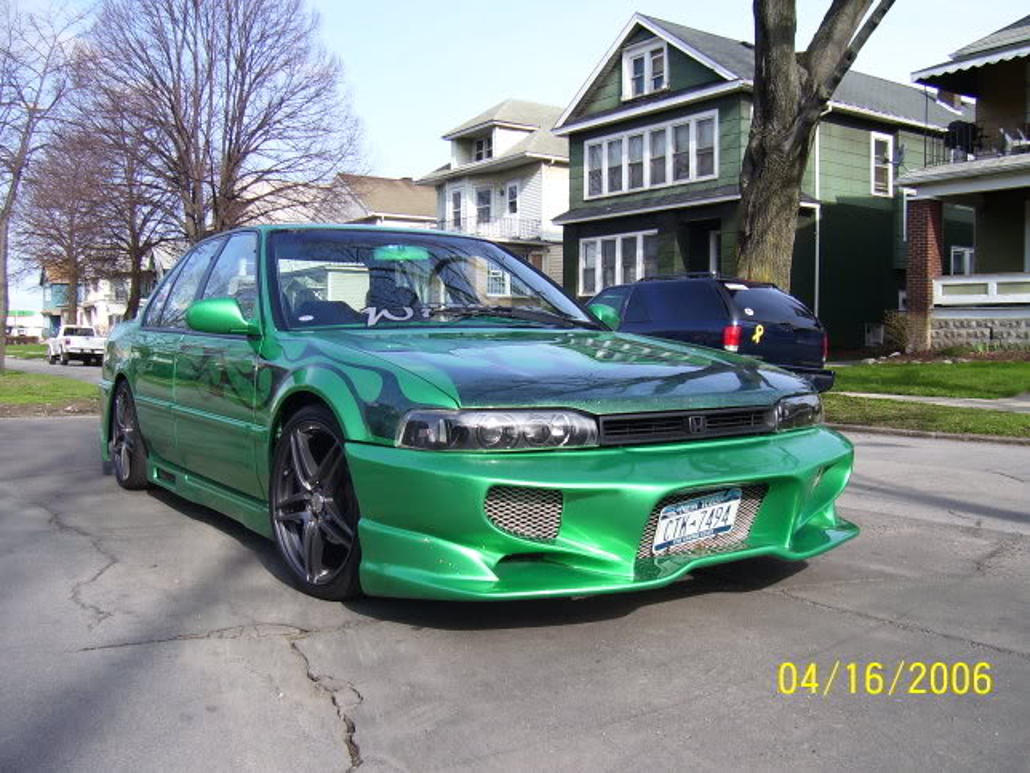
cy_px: 386
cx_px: 515
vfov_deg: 41.8
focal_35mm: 34
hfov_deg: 54.0
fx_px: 1012
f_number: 2.7
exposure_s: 1/750
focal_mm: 5.6
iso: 80
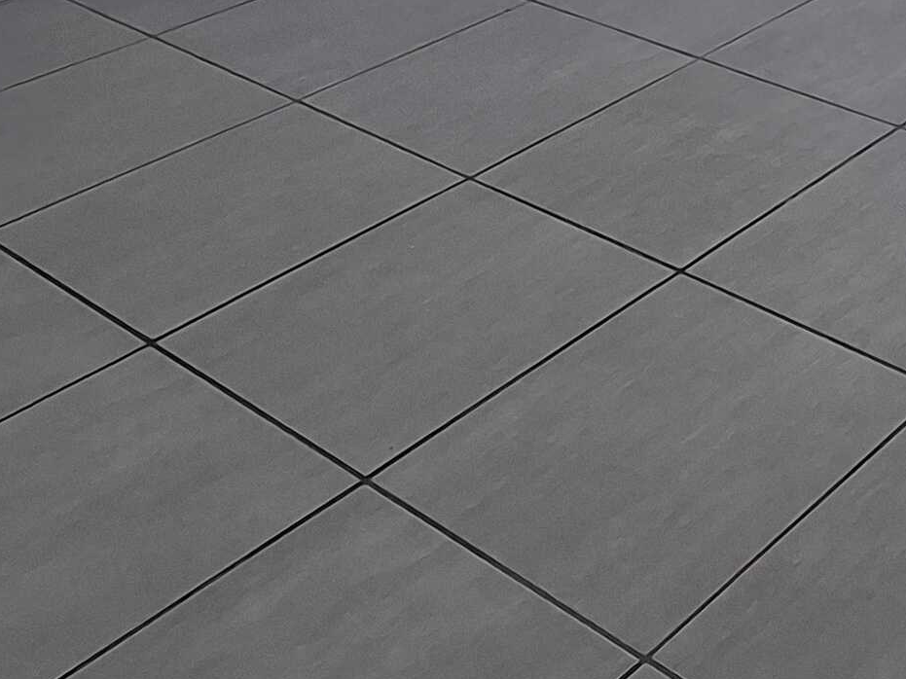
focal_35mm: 57
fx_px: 1492
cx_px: 1162
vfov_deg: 21.7
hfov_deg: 28.2
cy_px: -319
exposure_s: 1/50
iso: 40
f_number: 2.2
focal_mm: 1.74
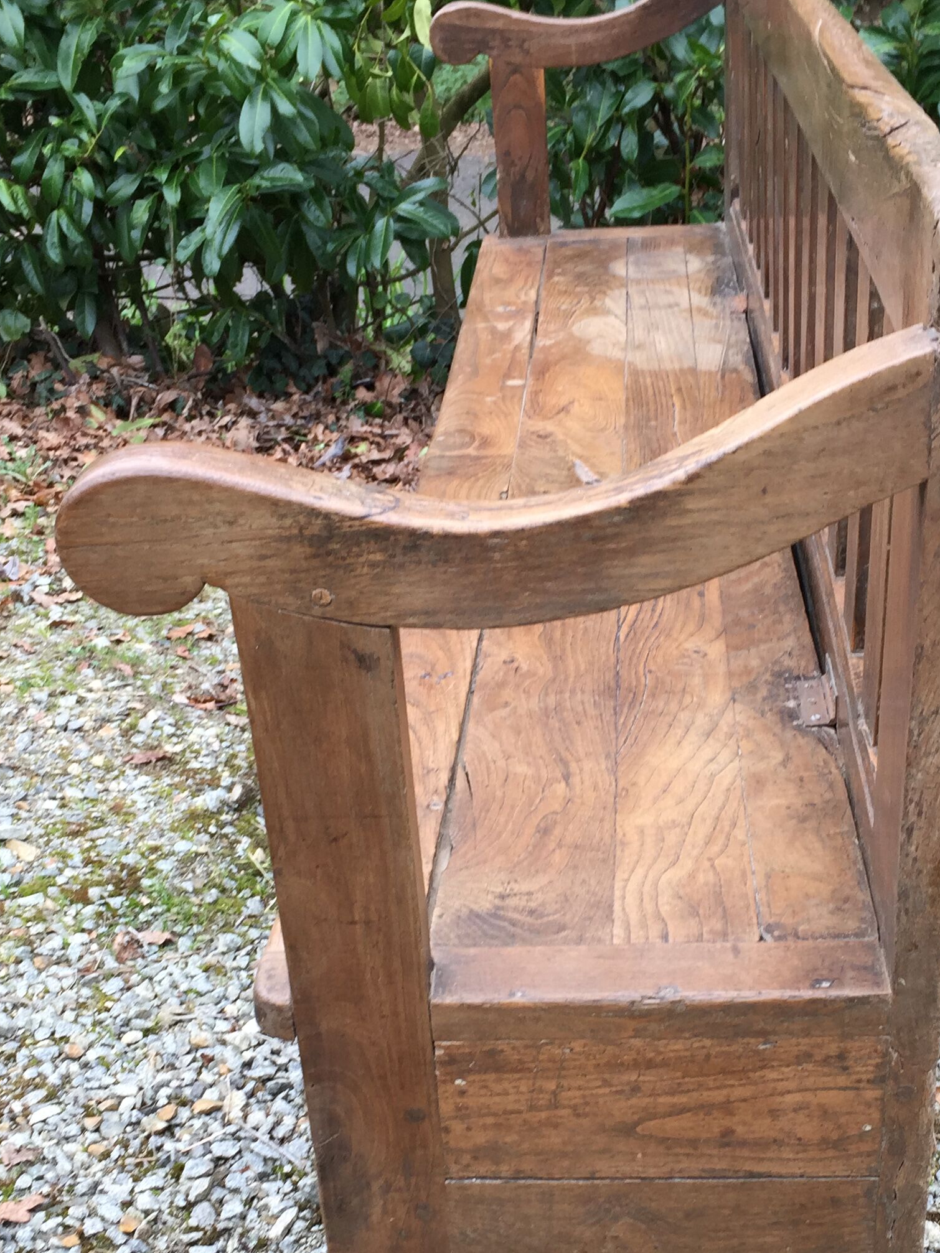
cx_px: 573
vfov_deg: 40.2
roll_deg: -2.6
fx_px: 1702
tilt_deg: -30.7
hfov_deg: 30.8
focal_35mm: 47
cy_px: 786
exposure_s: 1/100
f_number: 2.2
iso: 40
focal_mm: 4.15
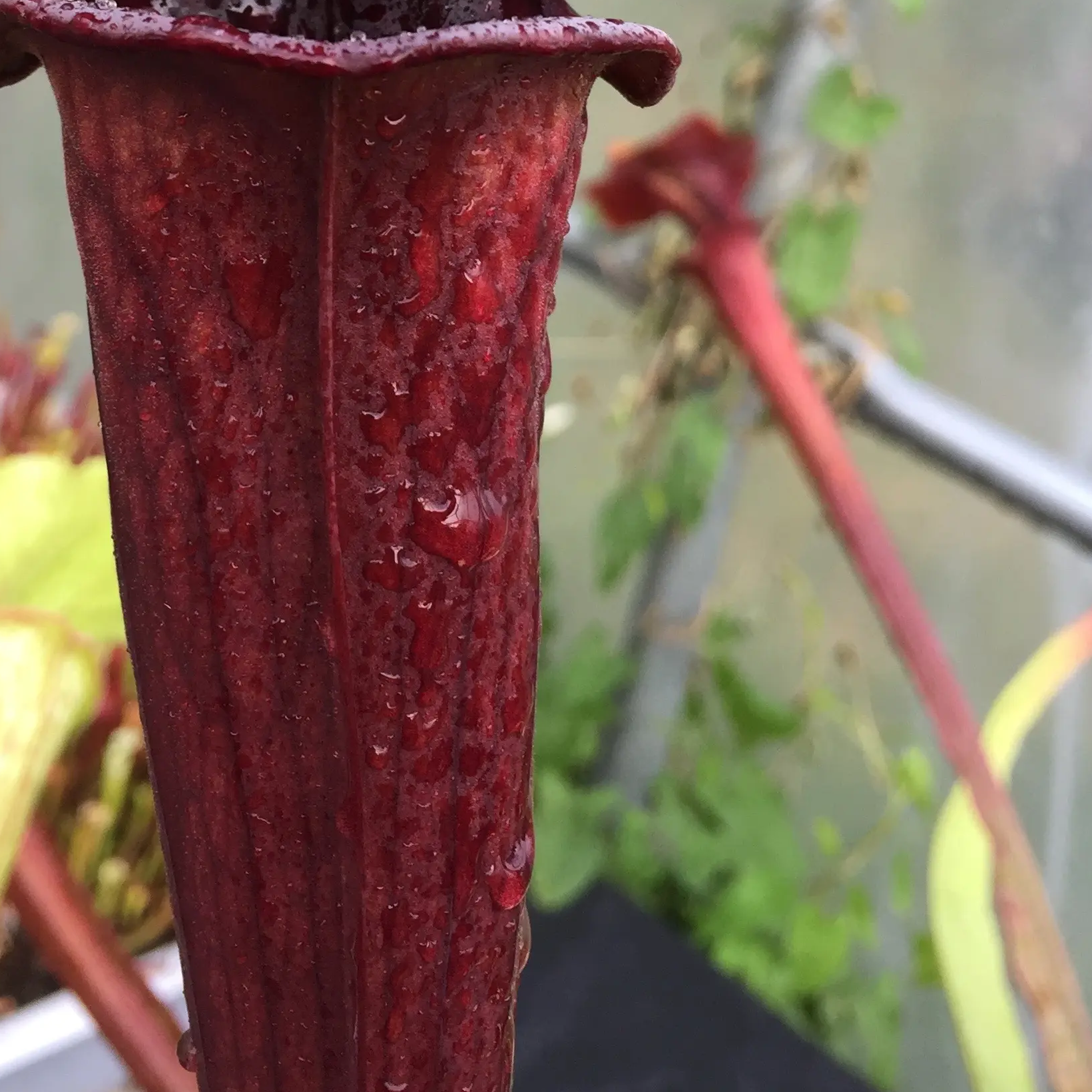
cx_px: 358
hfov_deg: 33.1
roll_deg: -12.7
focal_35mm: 51
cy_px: 16
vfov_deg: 31.1
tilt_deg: -16.0
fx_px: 1820
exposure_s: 1/100
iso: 50
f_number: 2.2
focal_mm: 4.15
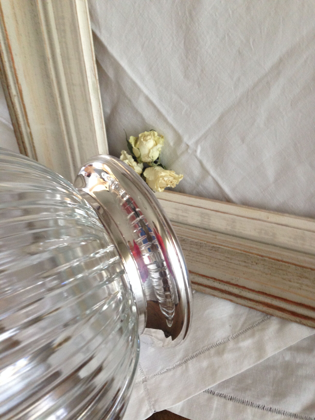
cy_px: 210
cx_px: 158
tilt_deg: -46.2
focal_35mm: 33
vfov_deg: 55.4
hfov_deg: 42.9
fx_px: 400
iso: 160
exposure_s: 1/20
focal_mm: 4.12
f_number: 2.4
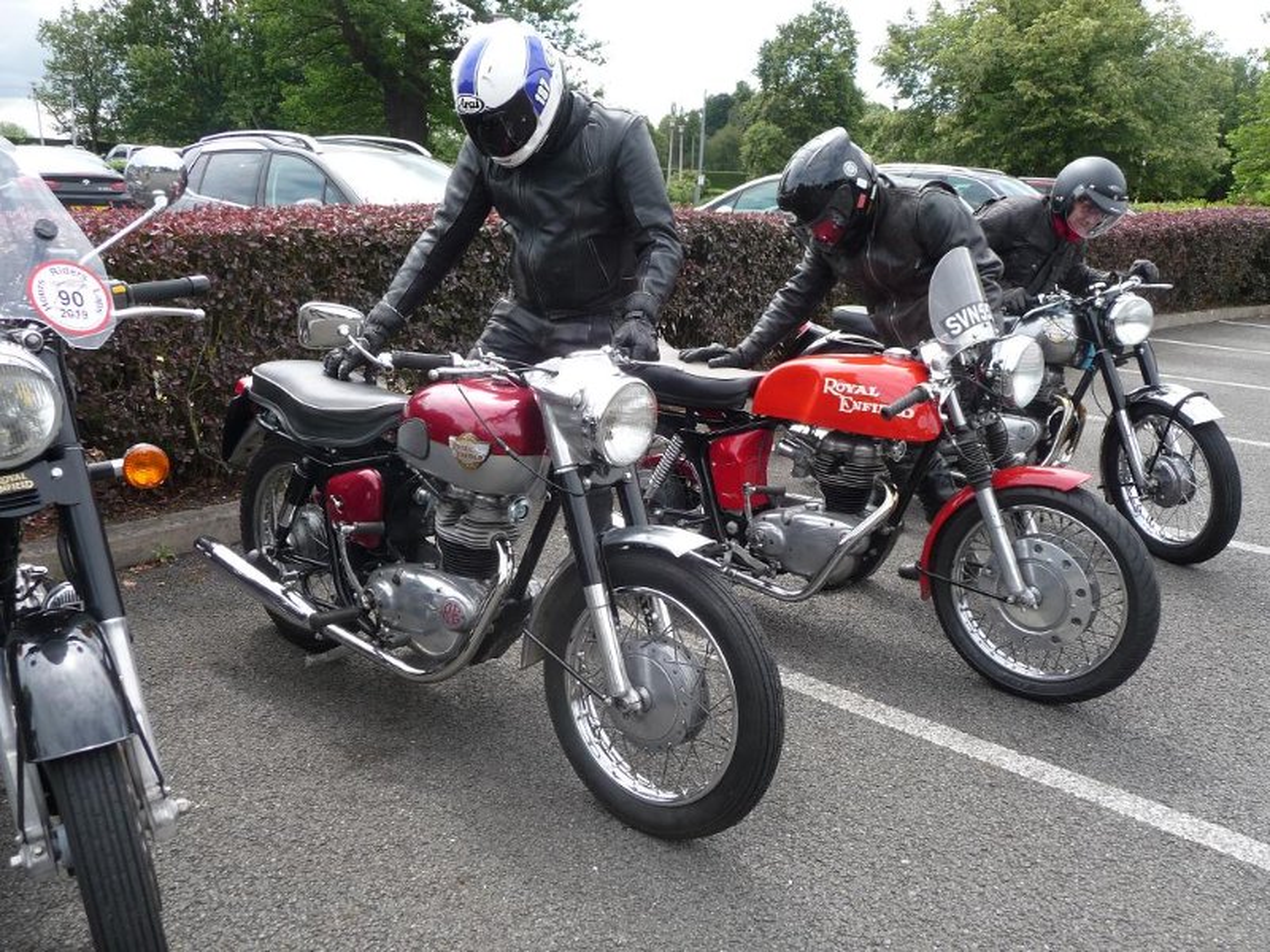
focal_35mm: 30
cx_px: 635
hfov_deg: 60.0
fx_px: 1101
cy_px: 476
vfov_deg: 46.8
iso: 100
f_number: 3.4
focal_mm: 5
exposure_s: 1/320
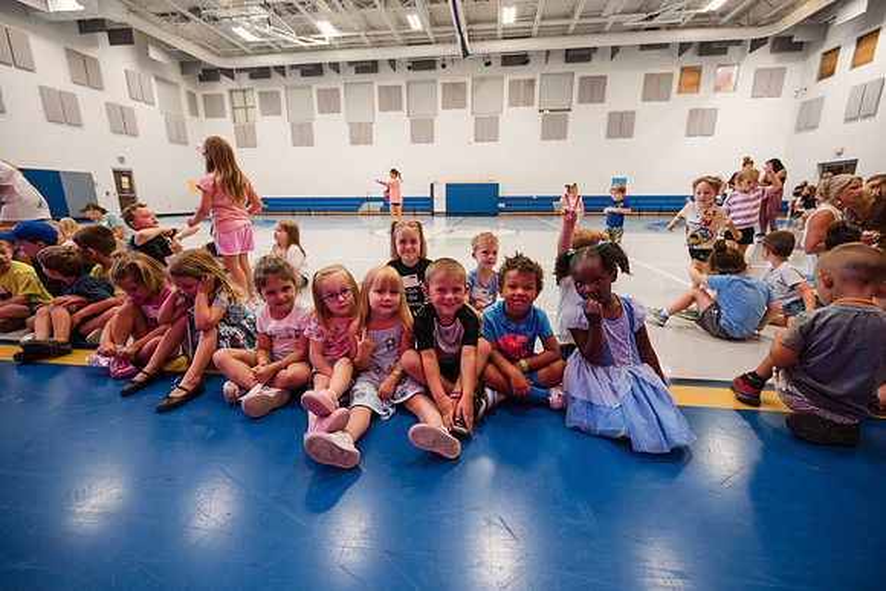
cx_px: 439
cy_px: 290
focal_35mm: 15
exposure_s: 1/125
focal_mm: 14
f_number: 4
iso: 3200
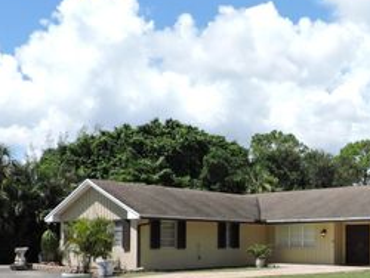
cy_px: 231
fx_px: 514
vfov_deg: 29.5
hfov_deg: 38.2
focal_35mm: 48
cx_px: 296
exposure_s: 1/1250
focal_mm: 4.3
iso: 100
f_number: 3
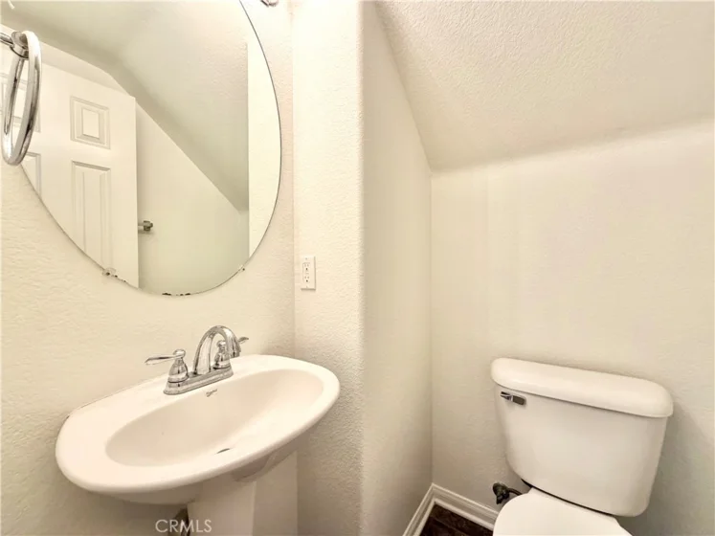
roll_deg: +1.0
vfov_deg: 85.7
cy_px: 268
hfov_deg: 102.1
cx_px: 358
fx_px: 289
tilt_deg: -1.0
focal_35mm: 14
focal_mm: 2.22
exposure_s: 1/120
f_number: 2.2
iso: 160
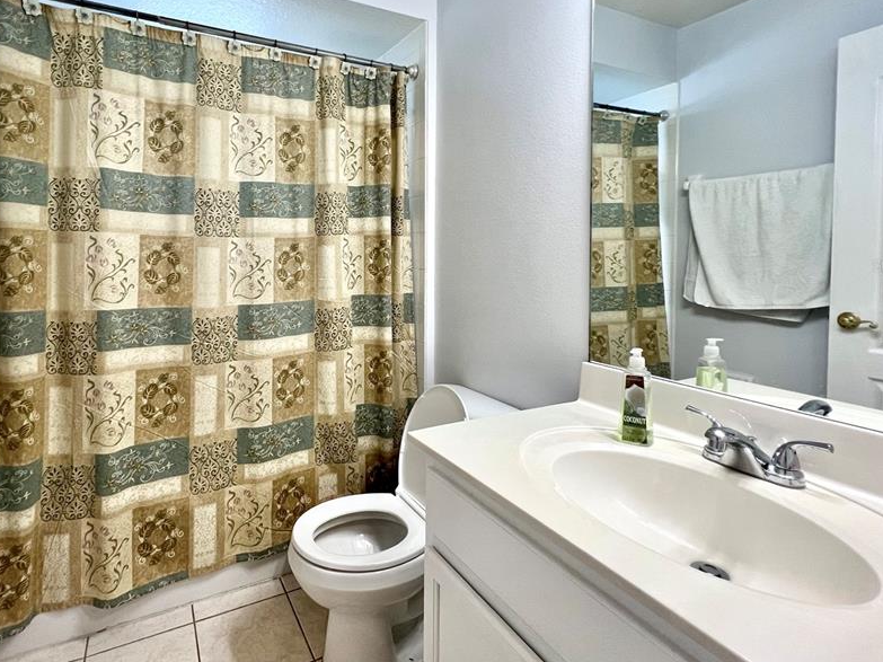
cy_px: 265
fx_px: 434
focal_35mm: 17
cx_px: 364
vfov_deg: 73.9
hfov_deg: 90.1
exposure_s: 1/120
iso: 200
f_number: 1.8
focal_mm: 1.57
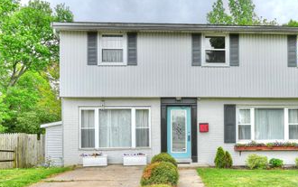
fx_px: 301
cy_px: 131
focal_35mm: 37
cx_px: 189
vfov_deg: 34.1
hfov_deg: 52.1
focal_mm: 24
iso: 100
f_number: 11
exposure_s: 1/30
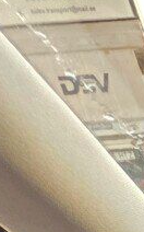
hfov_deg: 6.3
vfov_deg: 9.7
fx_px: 800
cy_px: 797
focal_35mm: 127
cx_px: 707
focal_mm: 2.2
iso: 200
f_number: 1.9
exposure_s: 1/359
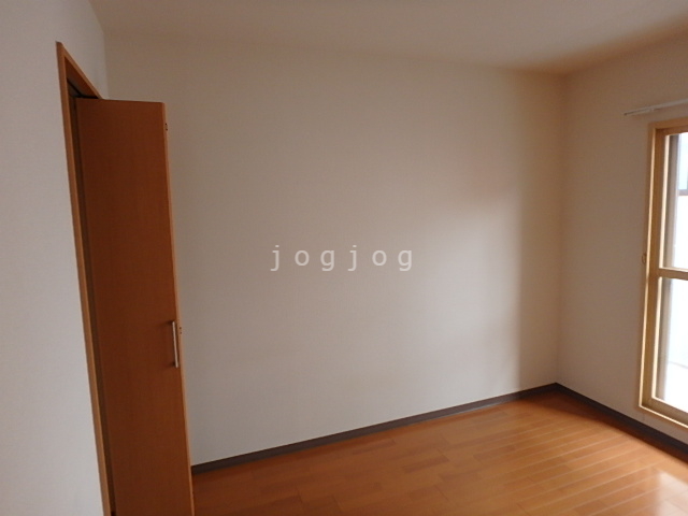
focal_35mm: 21
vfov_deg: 63.4
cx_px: 344
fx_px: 417
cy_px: 258
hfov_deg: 79.0
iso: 200
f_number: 3.5
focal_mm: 3.7
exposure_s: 1/40
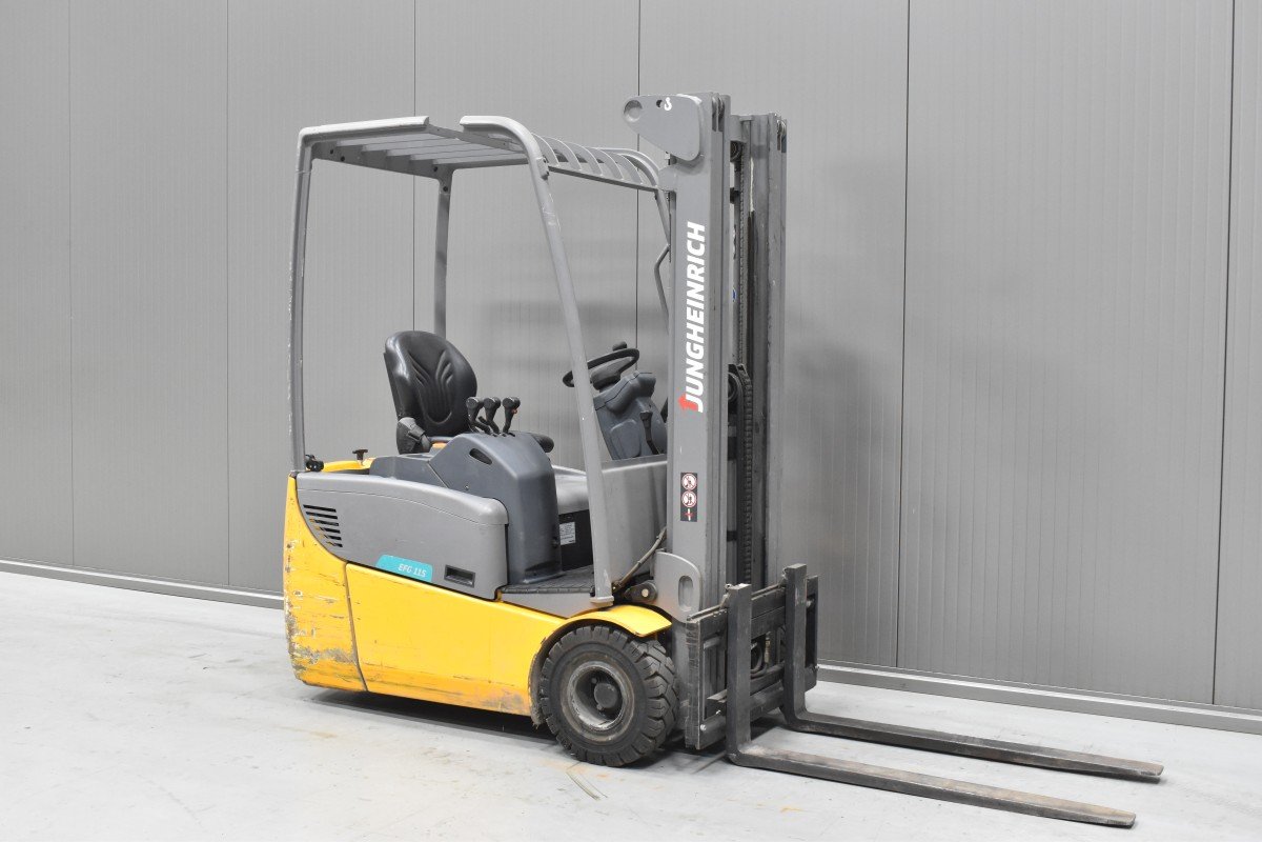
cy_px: 421
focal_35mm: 39
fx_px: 1367
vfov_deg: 34.2
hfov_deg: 49.6
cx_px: 631
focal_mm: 26
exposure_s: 1/20
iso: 1600
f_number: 7.1
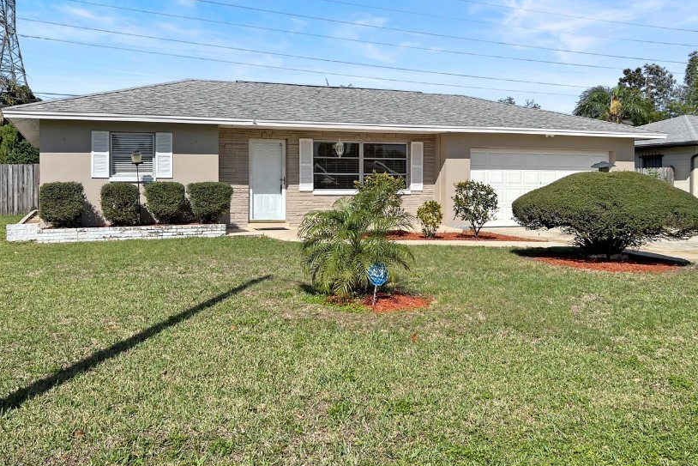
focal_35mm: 34
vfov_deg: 38.9
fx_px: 659
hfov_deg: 55.8
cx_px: 355
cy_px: 227
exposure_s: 1/5600
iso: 50
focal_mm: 5.7
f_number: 1.5
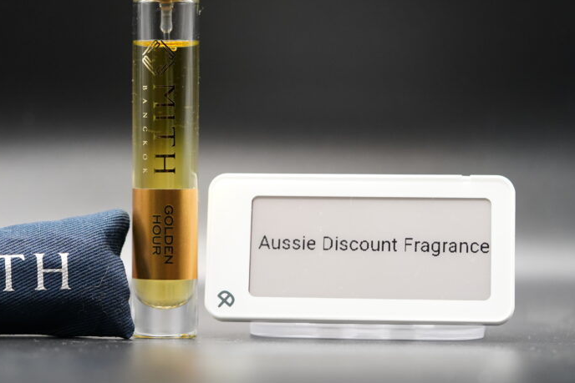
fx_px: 2141
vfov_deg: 10.2
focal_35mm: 134
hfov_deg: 15.2
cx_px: 162
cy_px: 123
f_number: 4
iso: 2500
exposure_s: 1/100
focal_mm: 90
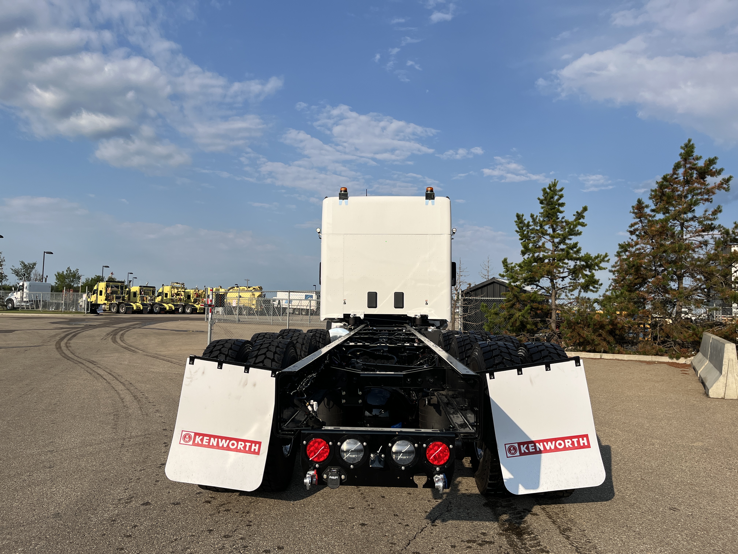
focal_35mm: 26
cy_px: 277
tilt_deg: +4.4
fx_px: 554
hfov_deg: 67.3
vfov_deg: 53.1
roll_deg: -1.6
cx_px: 369
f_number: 1.6
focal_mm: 5.1
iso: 50
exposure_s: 1/5319
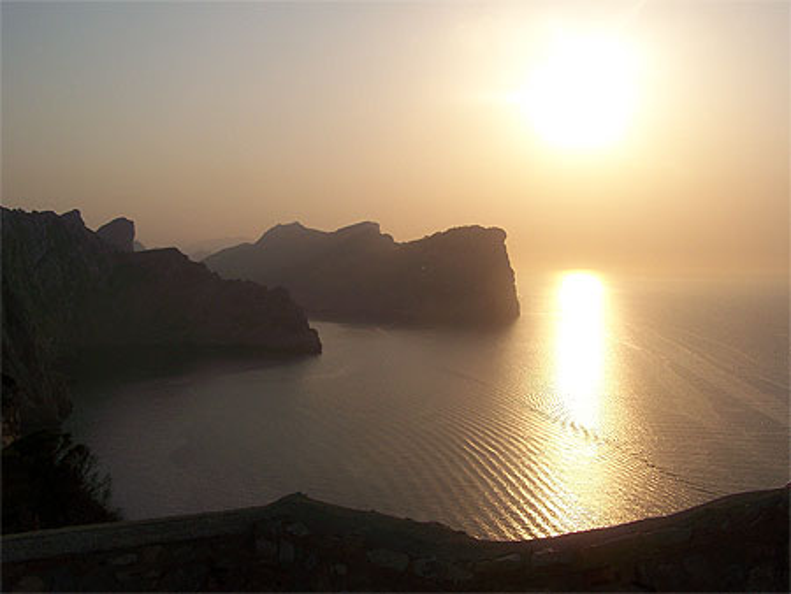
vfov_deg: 37.8
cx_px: 396
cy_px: 297
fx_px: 869
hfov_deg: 49.0
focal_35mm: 38
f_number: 5.6
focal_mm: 6.3
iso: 64
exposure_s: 1/640
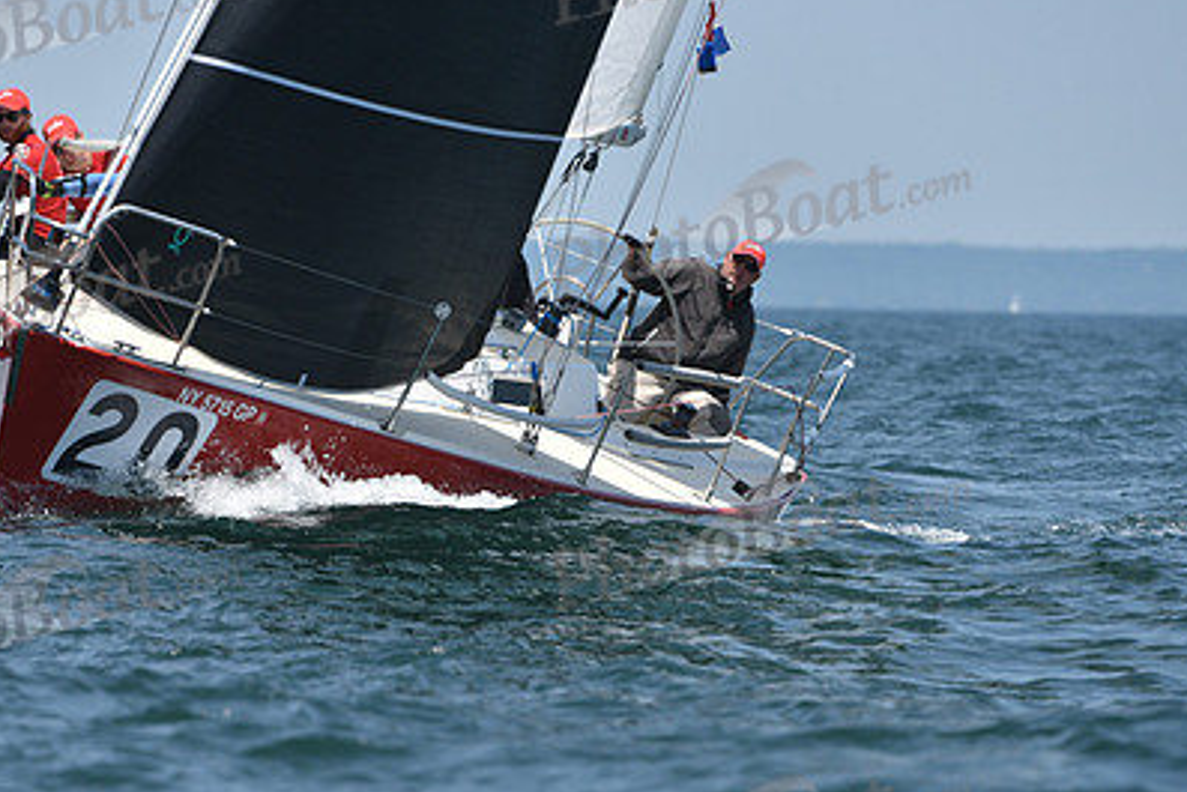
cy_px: 420
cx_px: 398
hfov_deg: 3.5
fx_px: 19262
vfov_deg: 2.4
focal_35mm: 584
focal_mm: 400
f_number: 6.3
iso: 320
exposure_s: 1/1600
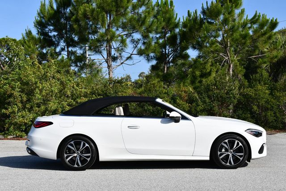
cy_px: 96
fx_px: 461
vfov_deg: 23.4
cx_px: 143
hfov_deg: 34.5
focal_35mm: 58
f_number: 8
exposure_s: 1/250
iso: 100
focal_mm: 29
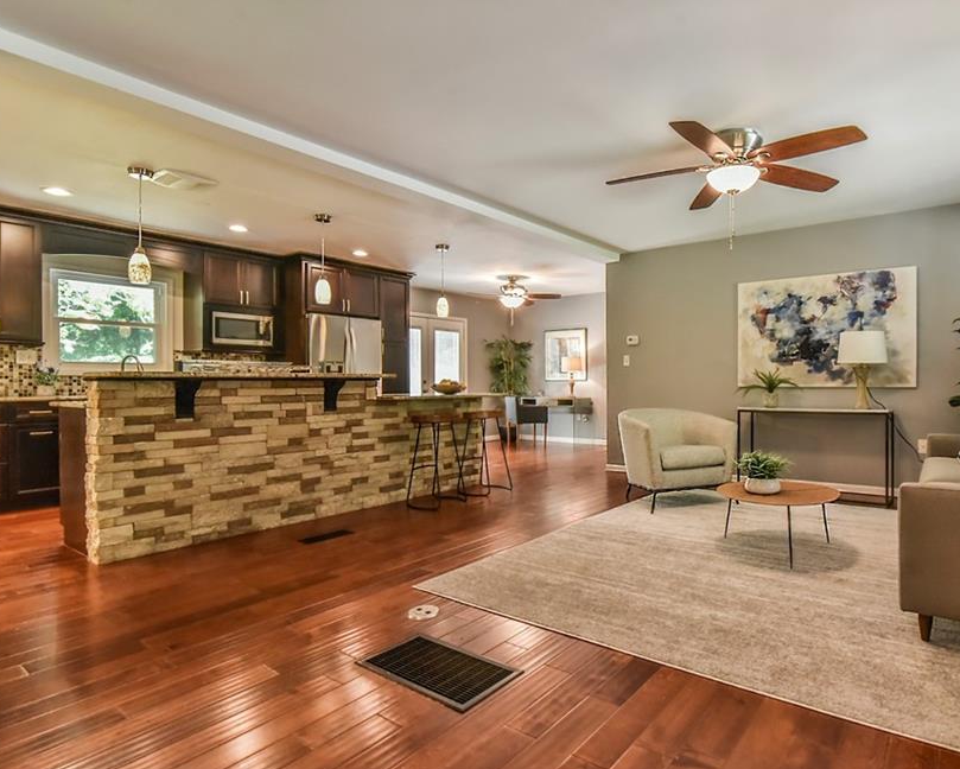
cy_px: 384
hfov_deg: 81.9
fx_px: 540
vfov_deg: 70.9
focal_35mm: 19
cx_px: 590
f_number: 9
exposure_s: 1/80
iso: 4000
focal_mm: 16
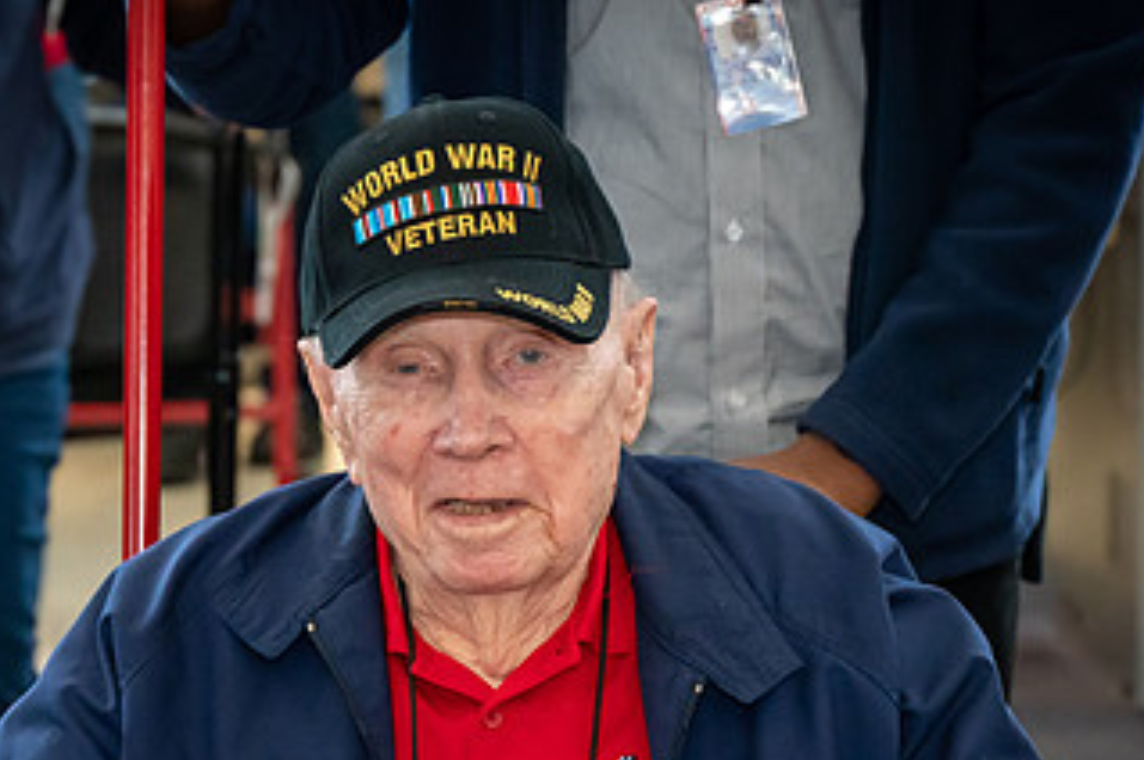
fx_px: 6000
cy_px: 635
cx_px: 391
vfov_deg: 7.2
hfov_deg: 10.9
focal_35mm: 189
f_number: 6.3
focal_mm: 104
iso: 8000
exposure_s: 1/100
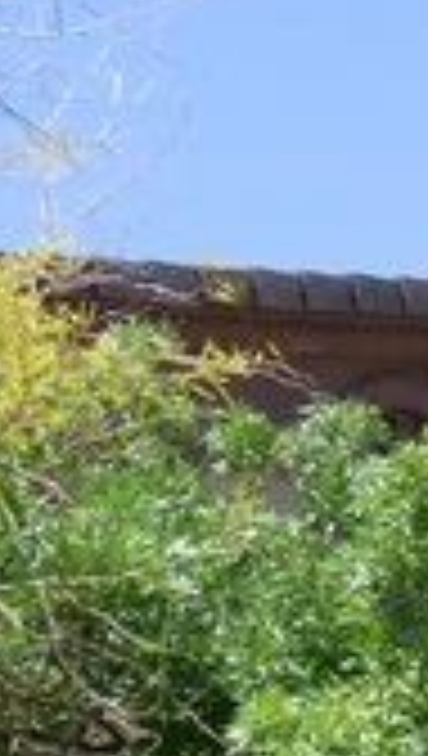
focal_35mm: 245
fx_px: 4923
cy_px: 1665
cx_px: 1068
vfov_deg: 8.2
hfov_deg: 4.8
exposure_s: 1/640
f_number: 3.5
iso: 100
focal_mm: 6.47
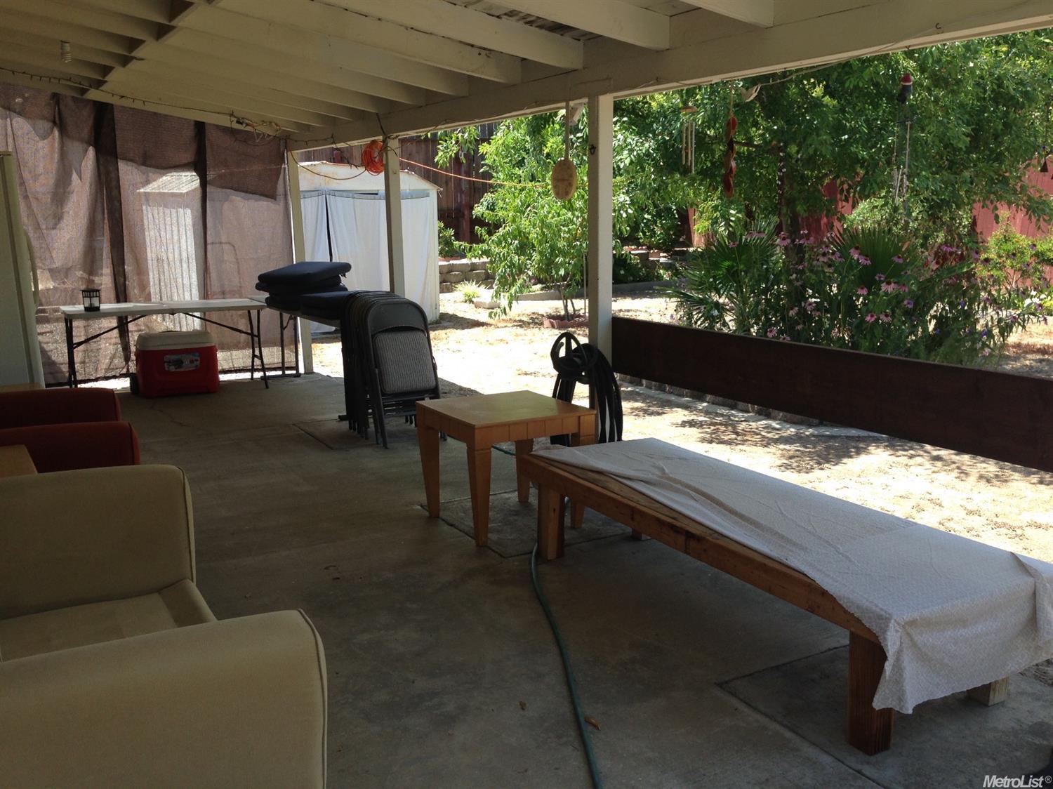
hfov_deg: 55.4
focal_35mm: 33
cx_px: 526
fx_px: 1004
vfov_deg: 42.9
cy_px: 394
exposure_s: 1/350
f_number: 2.4
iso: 50
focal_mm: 4.12
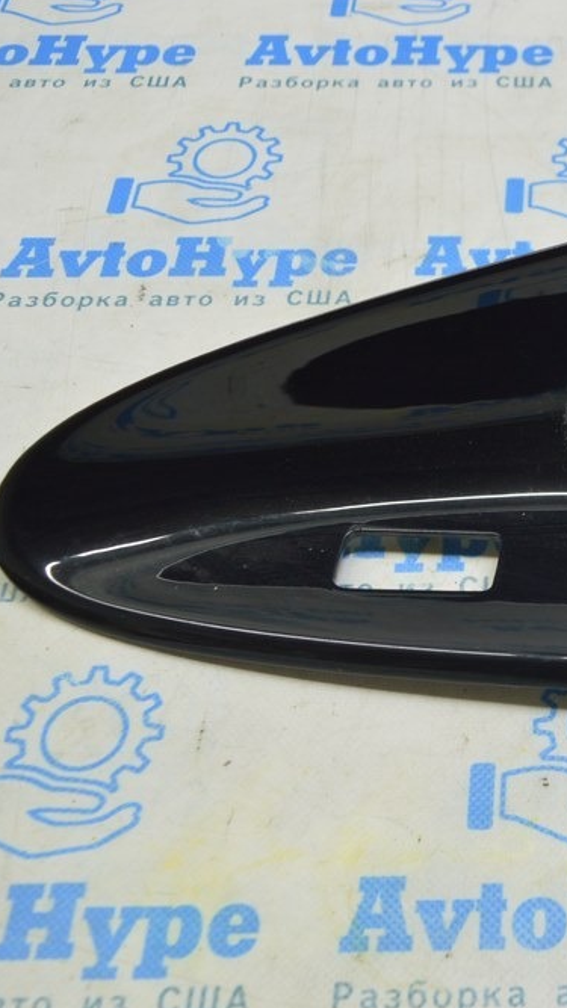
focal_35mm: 53
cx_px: 673
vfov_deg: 39.2
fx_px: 1417
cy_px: 507
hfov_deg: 21.1
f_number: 5.6
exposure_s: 1/20
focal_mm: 22
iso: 400
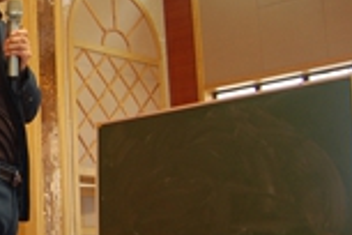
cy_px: 85
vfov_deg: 15.5
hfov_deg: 20.7
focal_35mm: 88
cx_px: -129
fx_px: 860
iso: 400
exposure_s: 1/25
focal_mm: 18
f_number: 3.5
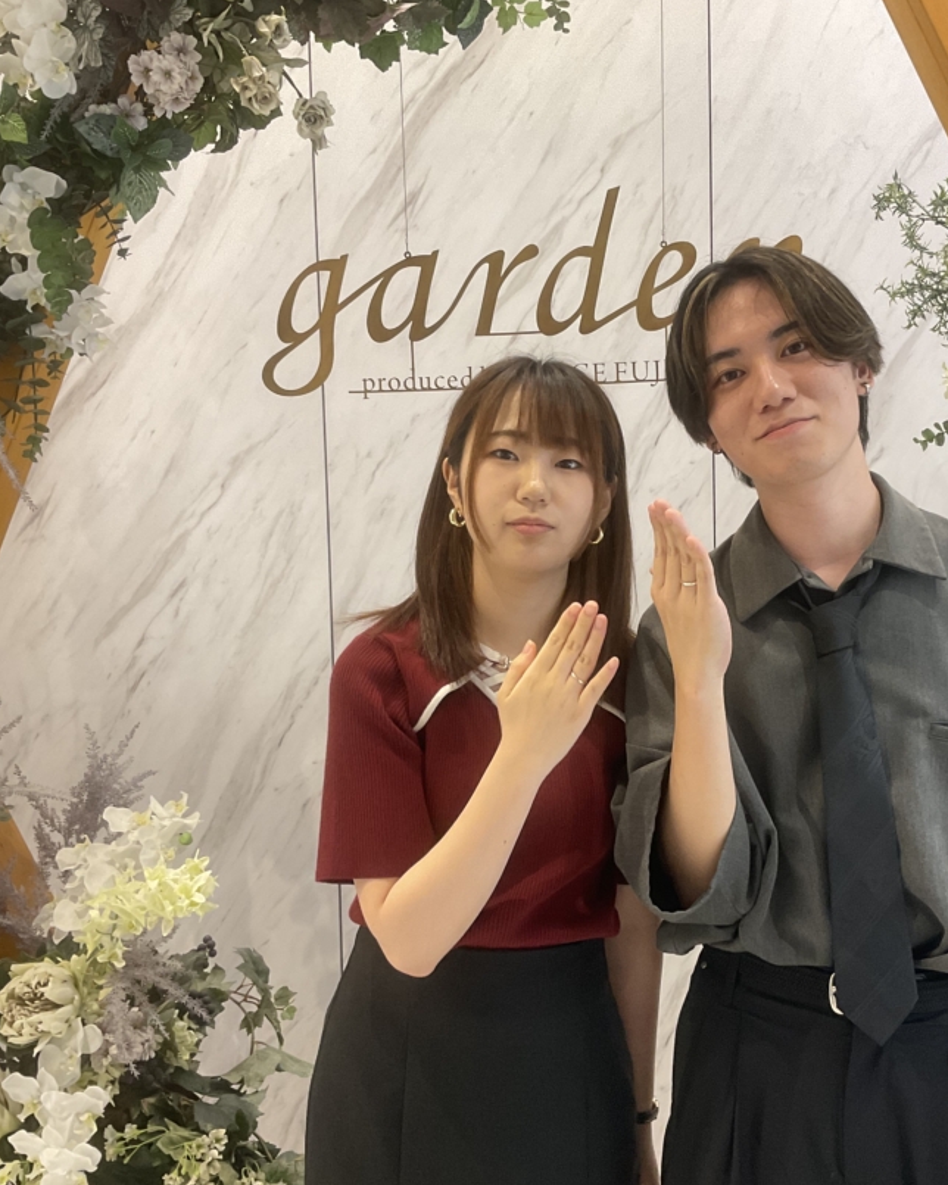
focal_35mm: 38
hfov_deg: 39.0
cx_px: 577
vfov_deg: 47.9
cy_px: 593
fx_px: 1333
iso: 80
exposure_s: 1/60
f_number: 1.8
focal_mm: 3
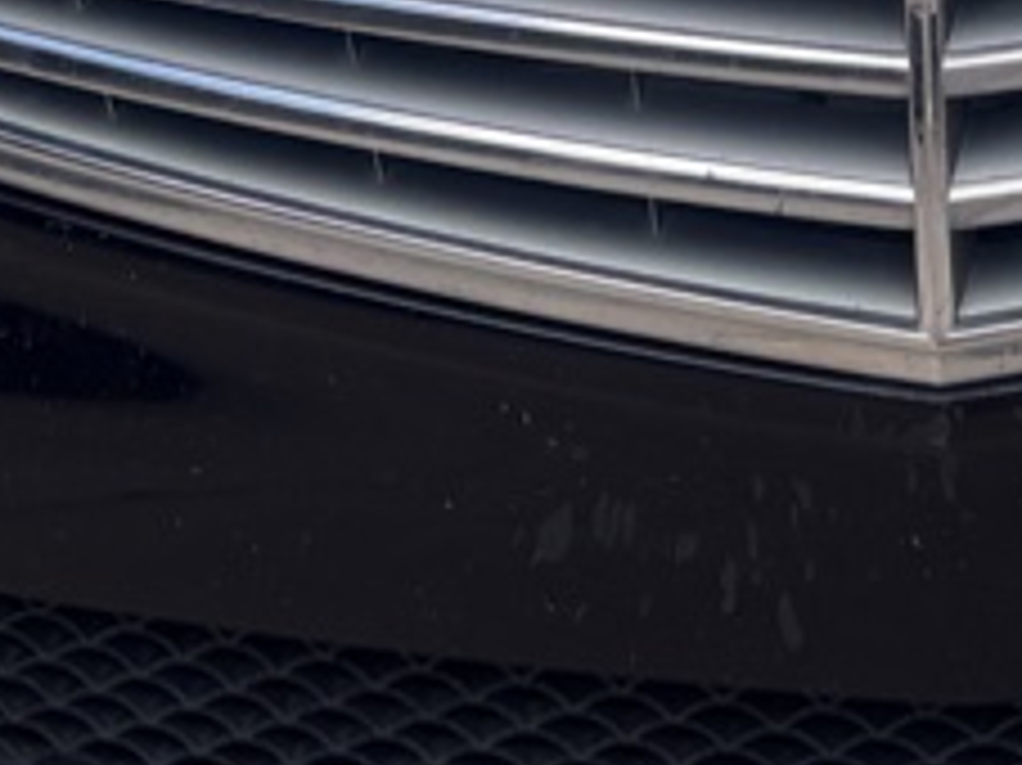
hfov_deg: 13.1
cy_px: -1022
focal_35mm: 148
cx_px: 1144
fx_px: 4367
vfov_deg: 9.1
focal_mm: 5.96
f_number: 1.6
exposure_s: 1/775
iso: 50
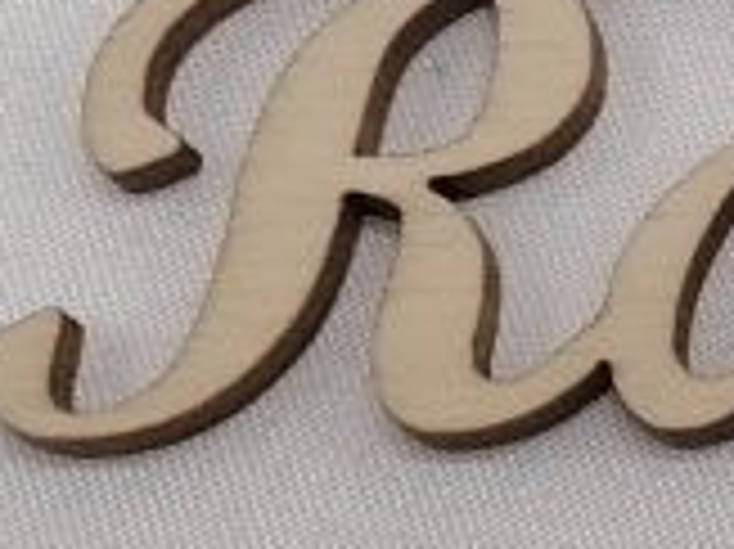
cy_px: 158
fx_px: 4217
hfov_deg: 9.0
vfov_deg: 7.4
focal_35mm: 199
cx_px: 1738
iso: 50
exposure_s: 1/247
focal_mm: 5.4
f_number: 1.8
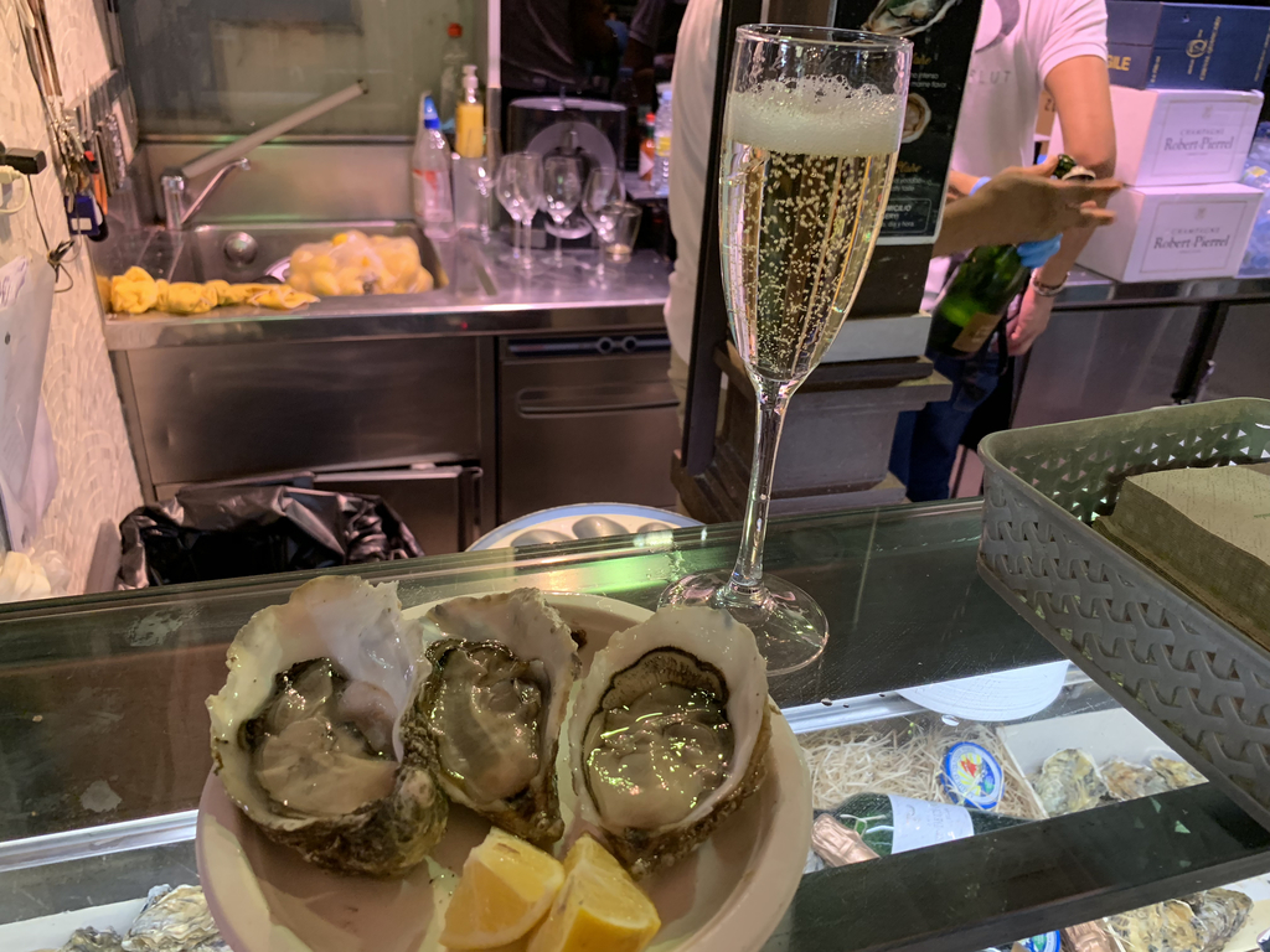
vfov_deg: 53.1
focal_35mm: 26
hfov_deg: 67.3
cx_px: 635
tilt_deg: -28.3
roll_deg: -3.4
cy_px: 476
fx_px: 954
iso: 250
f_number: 1.8
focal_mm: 4.25
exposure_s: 1/50
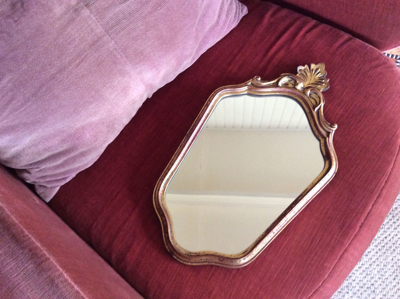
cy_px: 150
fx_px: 369
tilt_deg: -71.9
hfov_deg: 56.9
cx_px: 200
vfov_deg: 44.1
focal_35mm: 32
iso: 250
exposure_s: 1/25
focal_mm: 3.3
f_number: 2.4
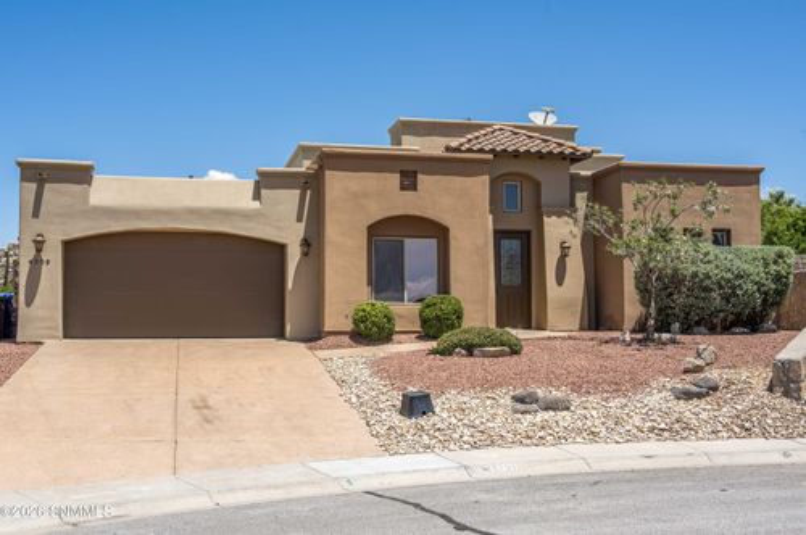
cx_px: 403
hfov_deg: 50.8
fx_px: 850
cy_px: 268
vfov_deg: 35.0
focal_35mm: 38
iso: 64
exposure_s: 1/250
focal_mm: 38
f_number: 8
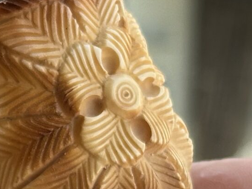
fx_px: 1639
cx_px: -138
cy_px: 264
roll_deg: -1.5
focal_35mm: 225
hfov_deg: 8.6
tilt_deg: -20.6
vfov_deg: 6.5
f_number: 1.78
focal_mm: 6.86
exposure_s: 1/478
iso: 64
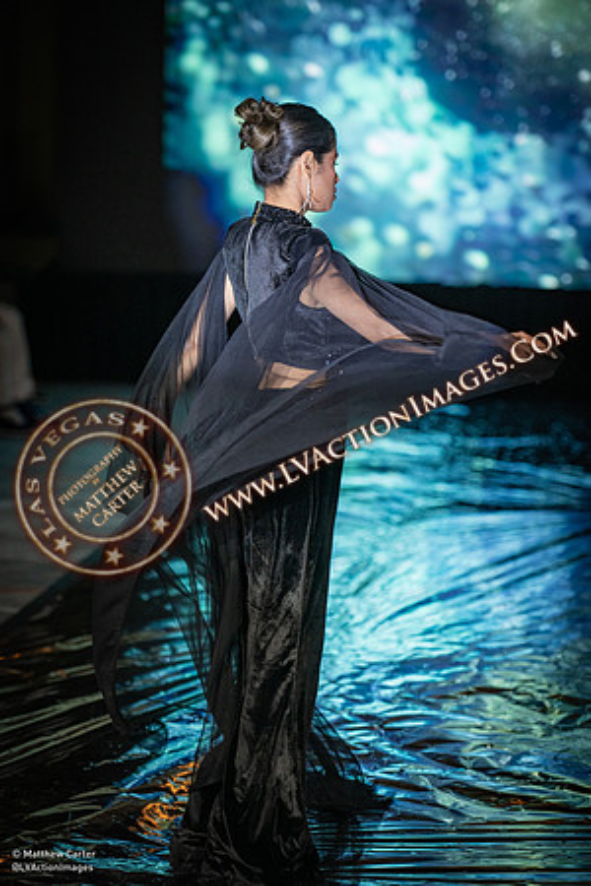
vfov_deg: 17.6
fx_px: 2856
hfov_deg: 11.8
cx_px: 296
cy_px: 443
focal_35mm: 116
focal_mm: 116
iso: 1600
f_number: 2.8
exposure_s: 1/640
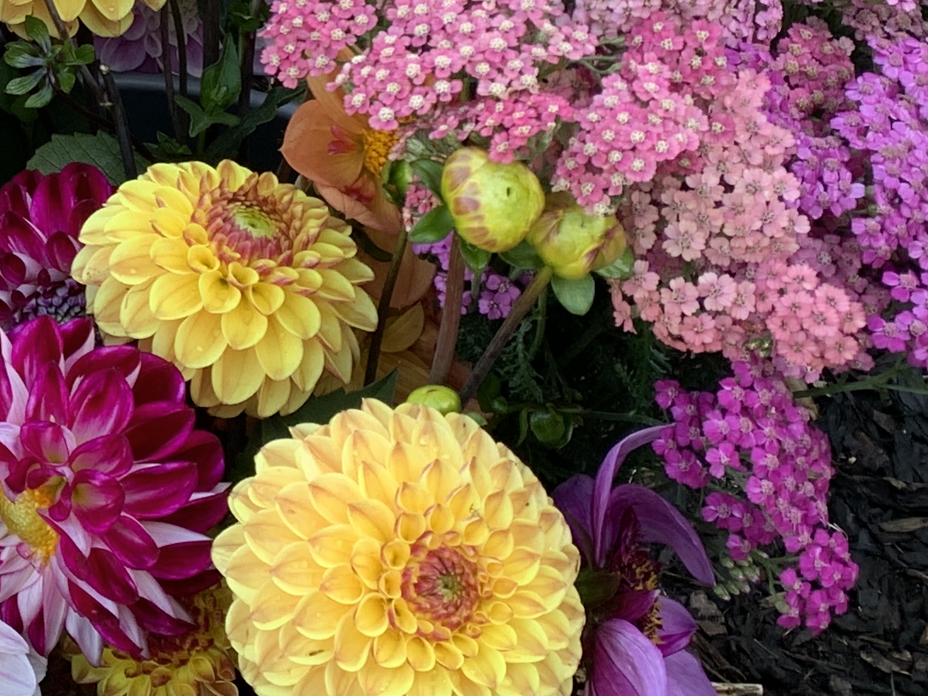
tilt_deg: -39.3
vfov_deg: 14.9
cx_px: -446
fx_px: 2574
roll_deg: +0.6
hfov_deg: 18.3
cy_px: -139
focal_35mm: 96
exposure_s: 1/121
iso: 32
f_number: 1.8
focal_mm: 4.25
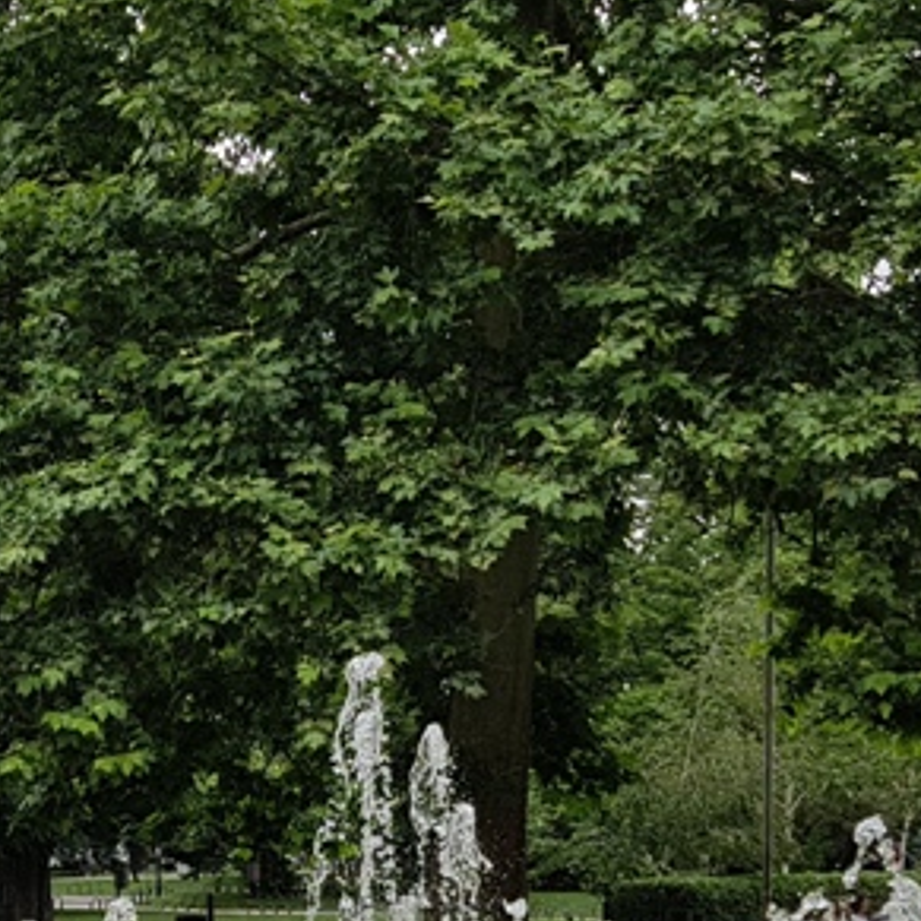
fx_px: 2438
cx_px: -104
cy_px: 870
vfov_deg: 20.8
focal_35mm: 81
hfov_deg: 20.4
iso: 50
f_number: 1.7
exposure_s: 1/1664
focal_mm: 4.2
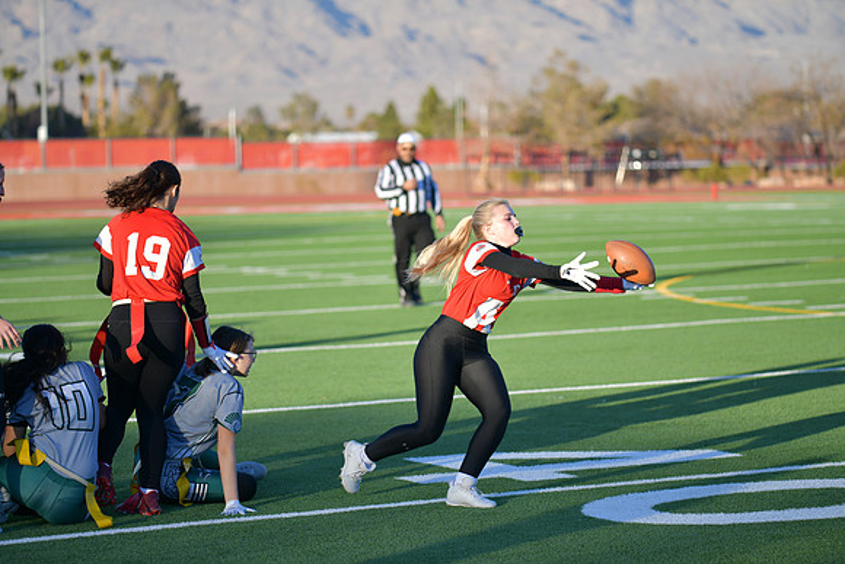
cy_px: 282
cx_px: 422
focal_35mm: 120
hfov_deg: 17.1
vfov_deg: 11.4
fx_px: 2817
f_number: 2.8
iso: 80
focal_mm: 120
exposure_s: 1/800
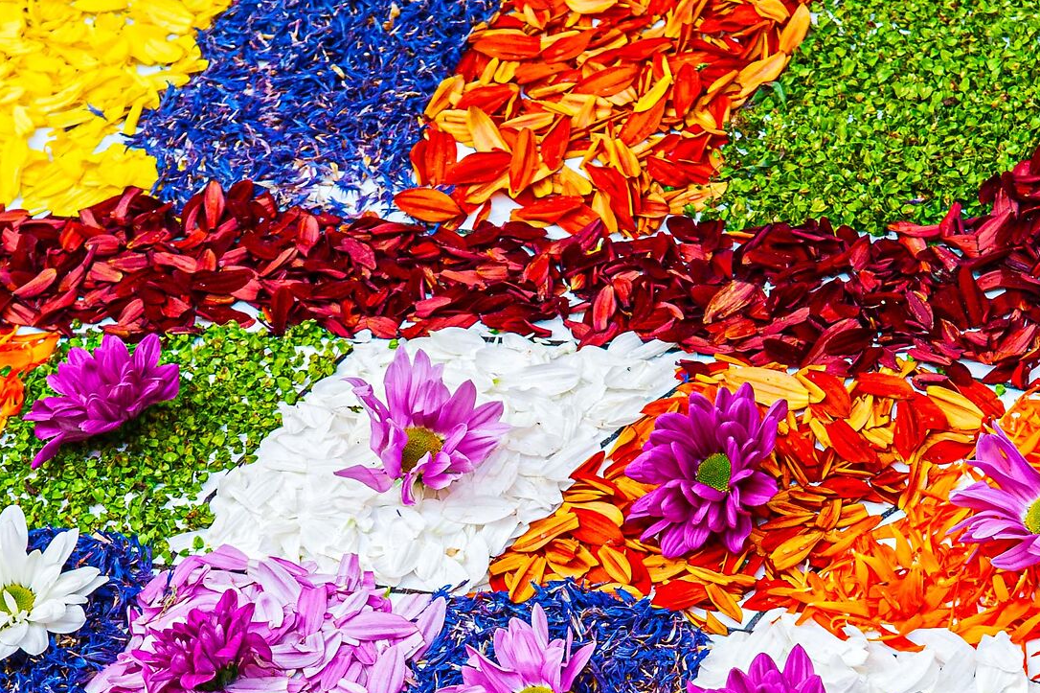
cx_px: 470
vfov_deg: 7.2
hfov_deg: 10.8
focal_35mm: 190
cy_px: 718
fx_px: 5486
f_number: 9
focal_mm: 86
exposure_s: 1/125
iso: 250
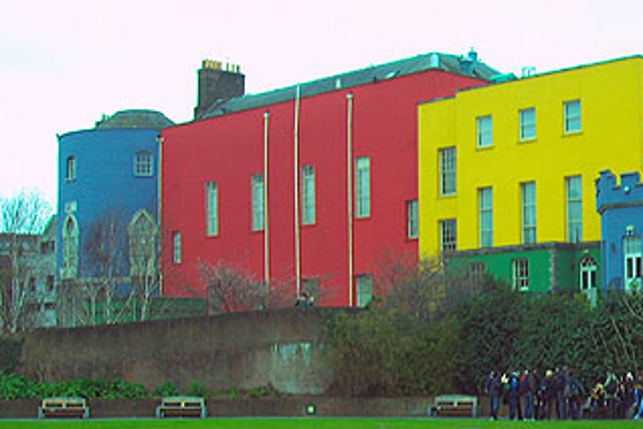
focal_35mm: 78
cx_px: 396
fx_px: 1393
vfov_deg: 17.4
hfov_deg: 25.9
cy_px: 308
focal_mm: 8.6
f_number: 3.4
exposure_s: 1/30
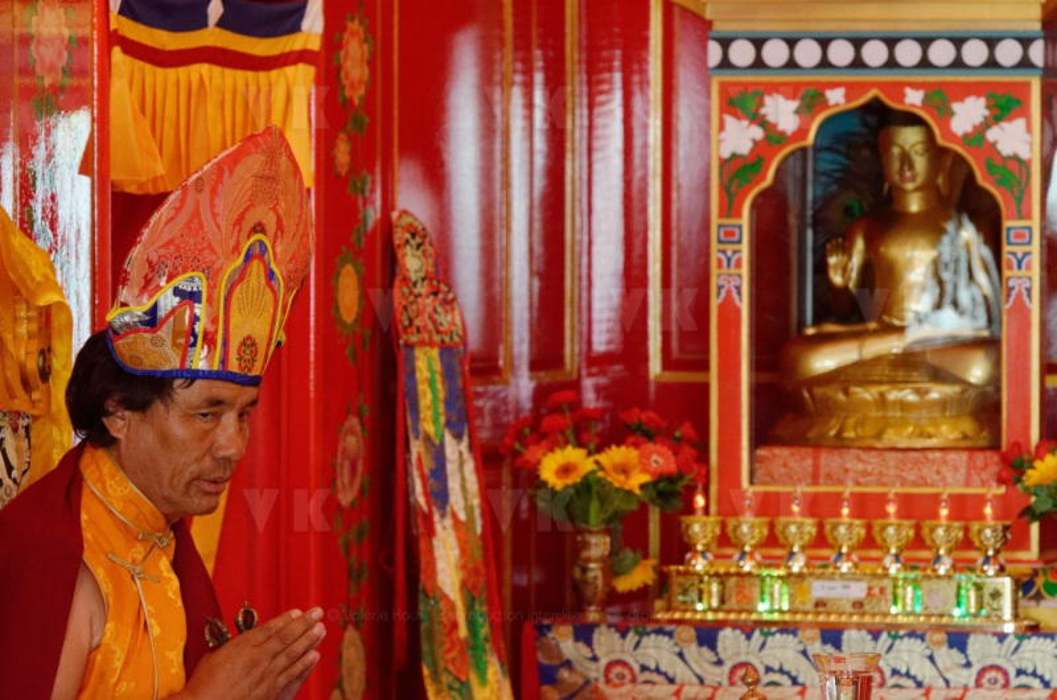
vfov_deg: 5.9
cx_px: 528
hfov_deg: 8.9
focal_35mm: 232
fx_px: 6813
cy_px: 350
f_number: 6.3
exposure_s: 1/160
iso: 2000
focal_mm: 155
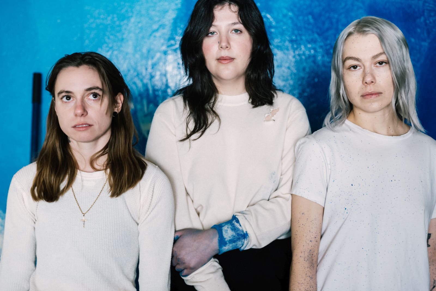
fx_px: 606
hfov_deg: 39.6
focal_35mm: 50
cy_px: 146
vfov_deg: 27.0
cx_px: 218
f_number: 2.8
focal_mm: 50
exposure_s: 1/160
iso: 800
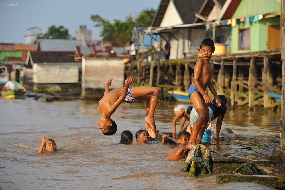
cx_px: 142
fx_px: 870
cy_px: 95
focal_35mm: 110
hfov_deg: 18.6
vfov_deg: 12.4
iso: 640
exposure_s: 1/3200
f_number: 4.5
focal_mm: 110
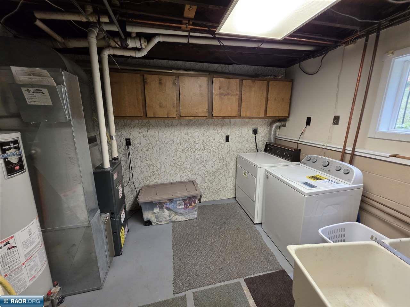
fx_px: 154
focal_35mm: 13
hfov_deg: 106.2
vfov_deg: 89.9
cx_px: 205
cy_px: 154
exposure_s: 1/60
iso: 200
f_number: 1.9
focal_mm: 2.2
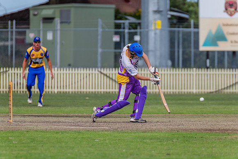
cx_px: 119
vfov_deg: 2.7
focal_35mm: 505
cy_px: 80
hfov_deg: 4.1
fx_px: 3337
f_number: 6.3
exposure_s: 1/2500
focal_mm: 500
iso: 800
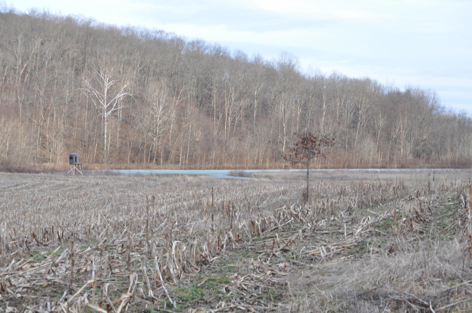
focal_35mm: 82
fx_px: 1080
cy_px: 156
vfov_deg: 16.5
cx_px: 236
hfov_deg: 24.6
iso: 200
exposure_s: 1/60
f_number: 8
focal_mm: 55
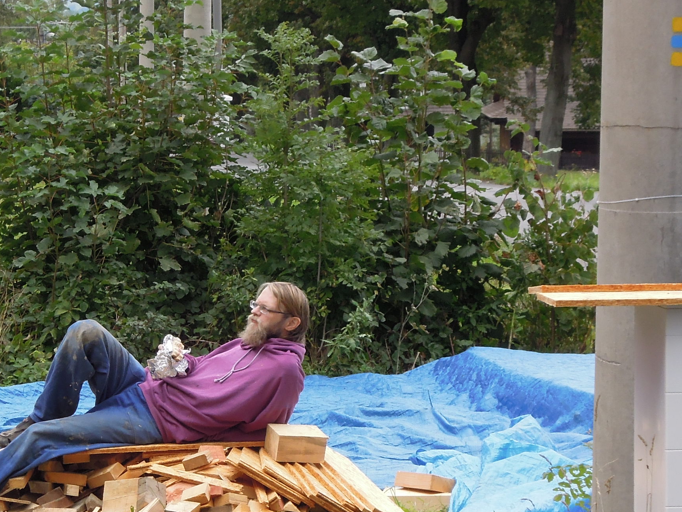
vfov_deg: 7.9
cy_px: 330
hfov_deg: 10.5
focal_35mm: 188
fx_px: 3704
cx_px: 198
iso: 160
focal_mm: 17.9
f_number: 5.5
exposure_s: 1/160
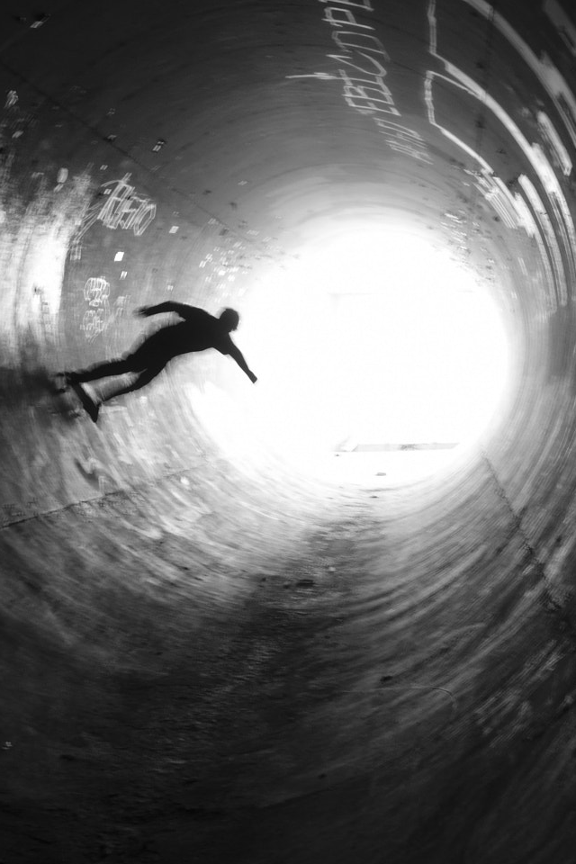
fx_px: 1440
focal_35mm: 60
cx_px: 348
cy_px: 309
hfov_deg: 22.6
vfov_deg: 33.2
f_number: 11
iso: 500
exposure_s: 1/13
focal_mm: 24
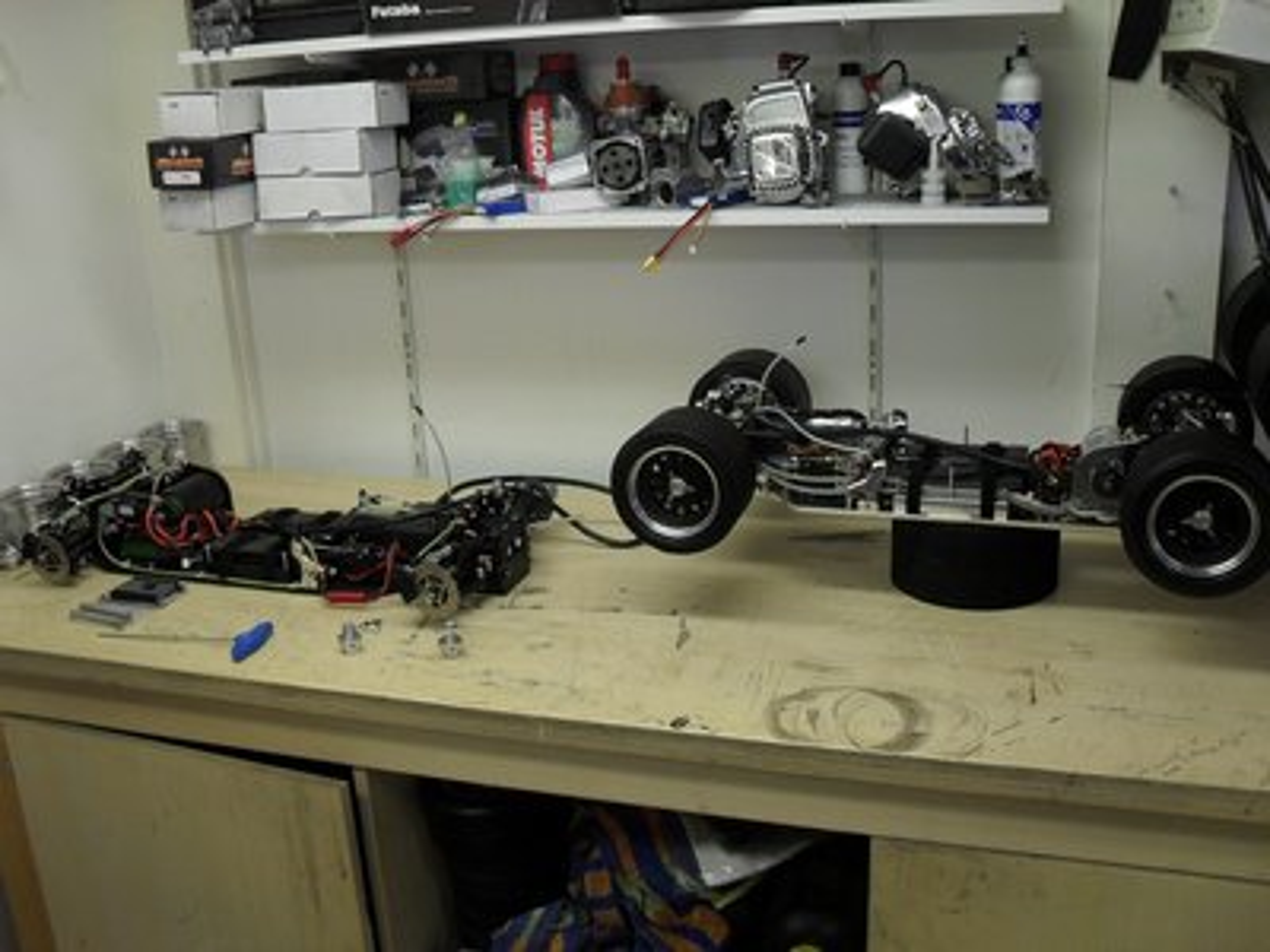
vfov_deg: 40.7
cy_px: 476
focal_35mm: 35
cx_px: 635
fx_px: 1284
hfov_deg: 52.6
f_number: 2.8
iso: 100
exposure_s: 1/45
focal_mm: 6.2
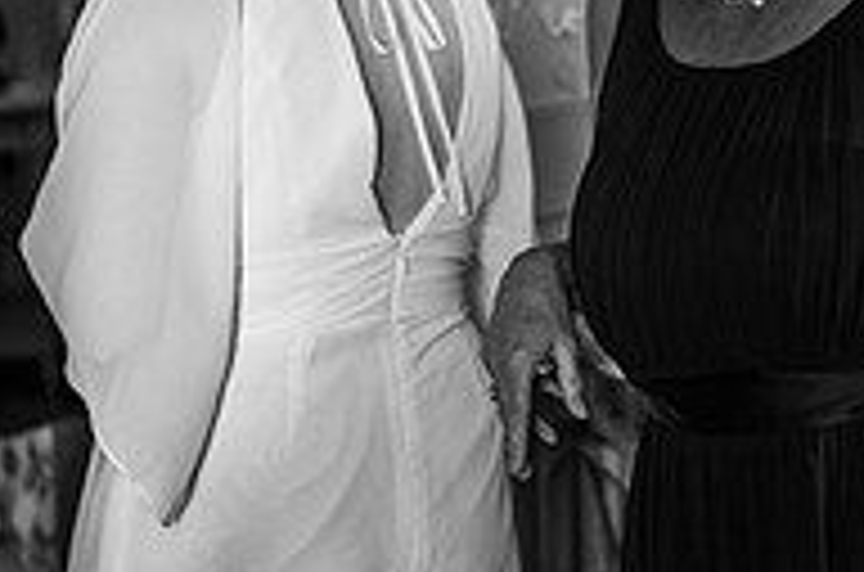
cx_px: 724
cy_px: 90
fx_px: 2538
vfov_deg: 12.8
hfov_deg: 19.1
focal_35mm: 106
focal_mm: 35
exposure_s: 1/200
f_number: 2
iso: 400
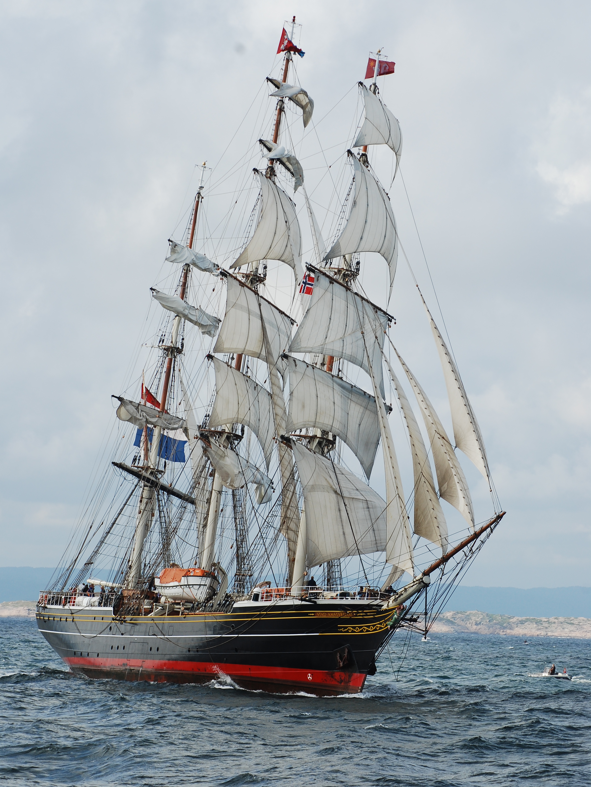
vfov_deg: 12.2
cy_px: 382
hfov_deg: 9.2
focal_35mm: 162
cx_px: 296
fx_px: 3687
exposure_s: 1/250
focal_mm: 100
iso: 160
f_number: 10
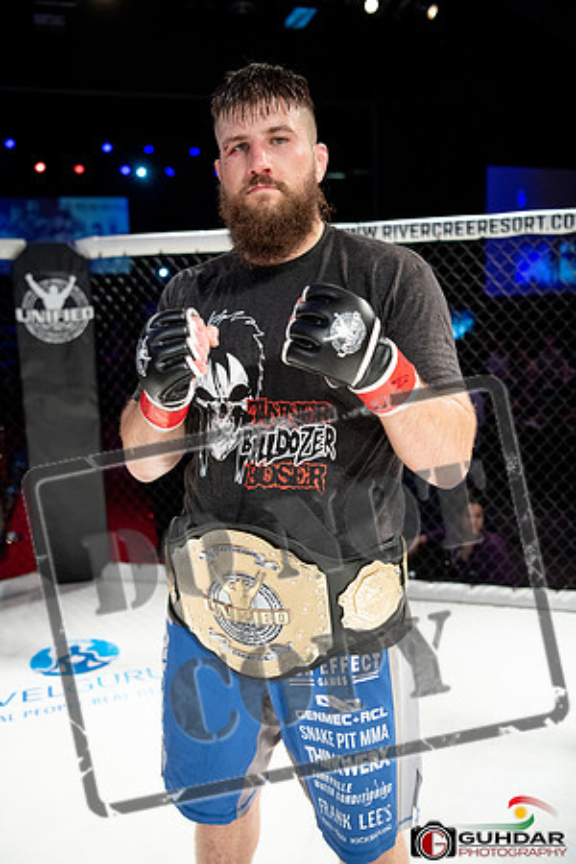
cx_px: 288
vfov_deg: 55.8
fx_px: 816
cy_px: 432
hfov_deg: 38.9
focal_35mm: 34
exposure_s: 1/1000
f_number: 2.8
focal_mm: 34
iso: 1100
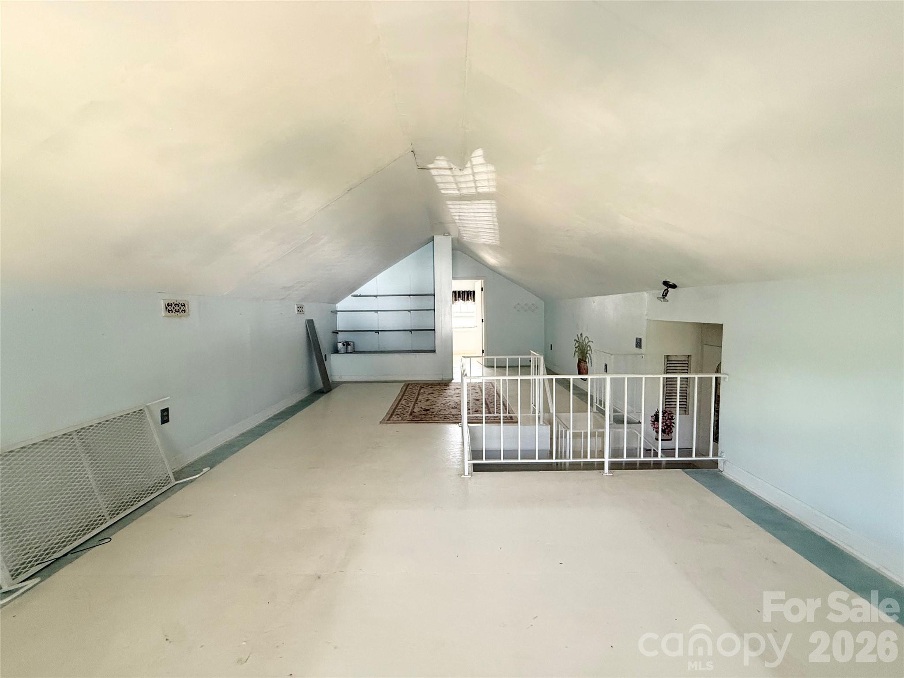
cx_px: 452
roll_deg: +0.6
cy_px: 339
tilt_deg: -4.4
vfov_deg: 85.7
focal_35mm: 14
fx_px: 366
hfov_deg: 102.1
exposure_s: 1/60
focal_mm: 2.22
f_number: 2.2
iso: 400
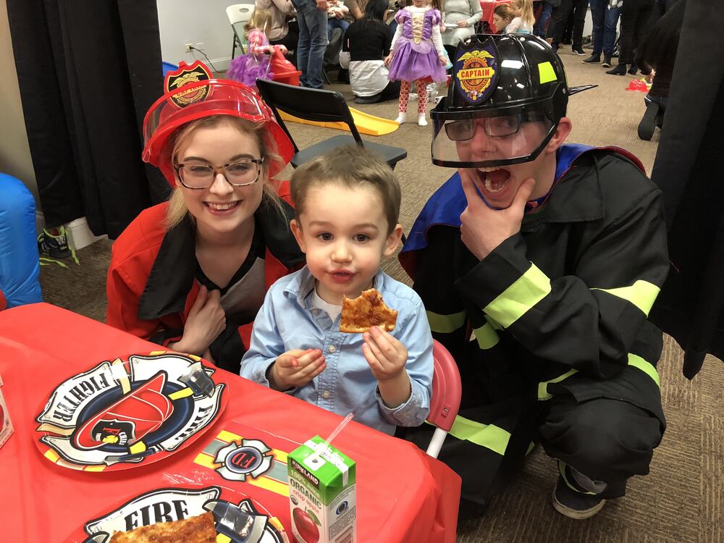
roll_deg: -1.3
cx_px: 362
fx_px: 607
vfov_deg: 48.2
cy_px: 272
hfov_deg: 61.7
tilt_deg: -26.2
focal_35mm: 29
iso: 64
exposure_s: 1/15
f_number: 1.8
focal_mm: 3.99
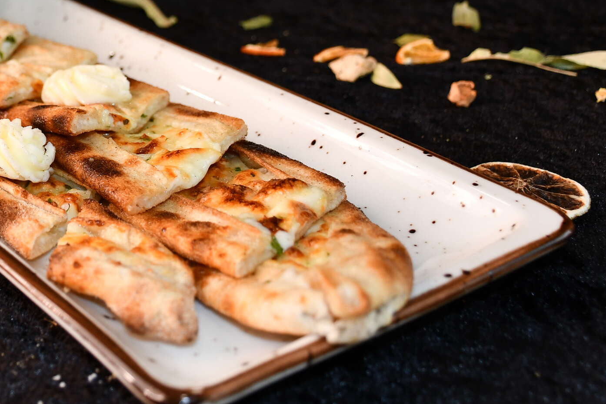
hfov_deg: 27.7
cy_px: 47
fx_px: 1195
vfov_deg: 18.9
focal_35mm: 71
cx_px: 103
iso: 200
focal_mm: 22
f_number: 3.5
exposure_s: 1/200
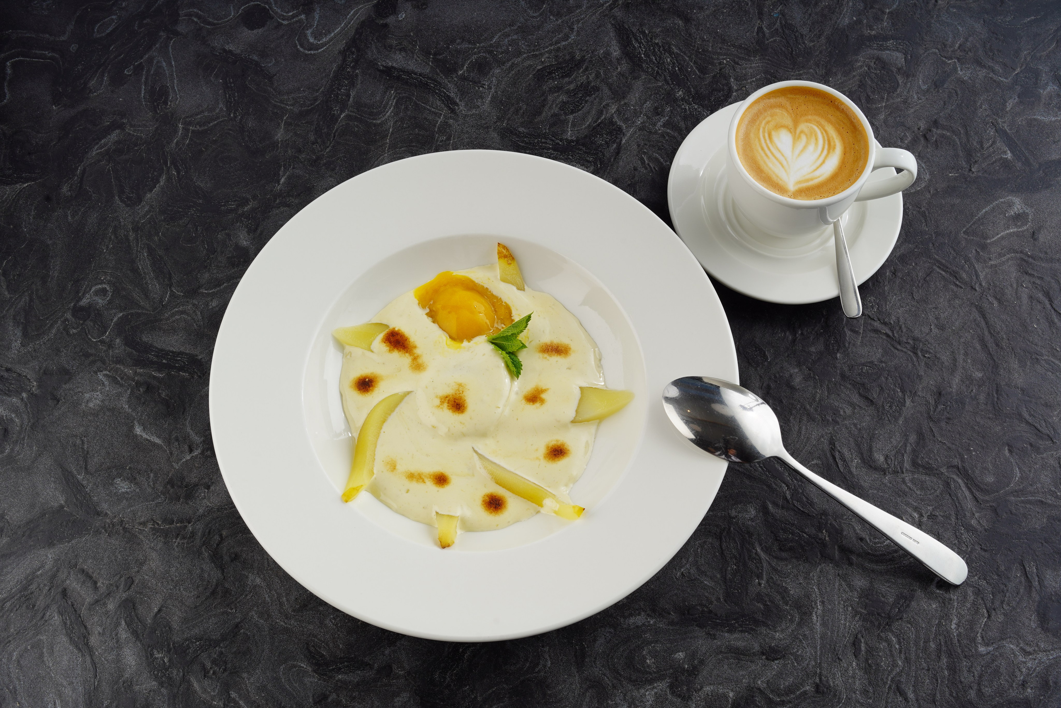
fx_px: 1474
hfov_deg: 39.6
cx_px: 530
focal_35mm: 50
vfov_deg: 27.0
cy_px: 354
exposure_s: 1/160
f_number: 13
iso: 100
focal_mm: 50
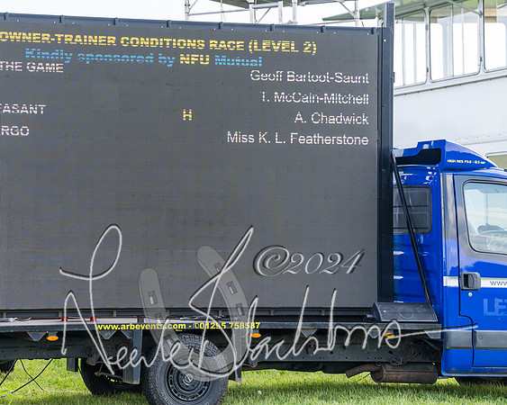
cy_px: 161
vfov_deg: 11.0
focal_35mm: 140
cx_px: 164
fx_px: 2097
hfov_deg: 13.8
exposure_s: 1/1600
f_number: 4
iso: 500
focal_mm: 103
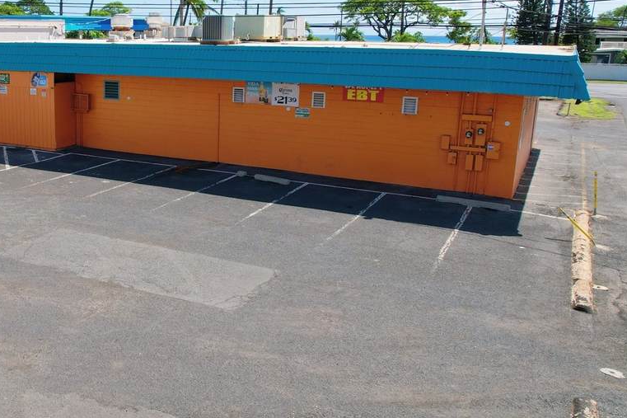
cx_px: 136
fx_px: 644
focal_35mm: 37
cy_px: 177
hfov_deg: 49.2
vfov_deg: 35.9
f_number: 2.8
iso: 150
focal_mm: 8.38
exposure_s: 1/2000
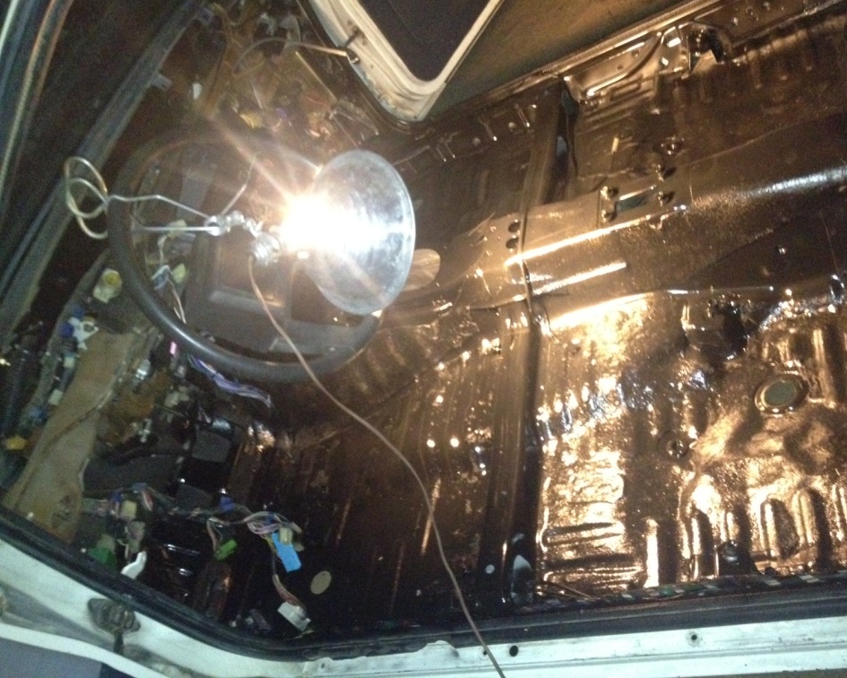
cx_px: 458
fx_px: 928
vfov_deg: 40.1
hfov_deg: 49.0
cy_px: 335
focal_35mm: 37
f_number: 2.4
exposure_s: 1/16
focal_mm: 4.3
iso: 800
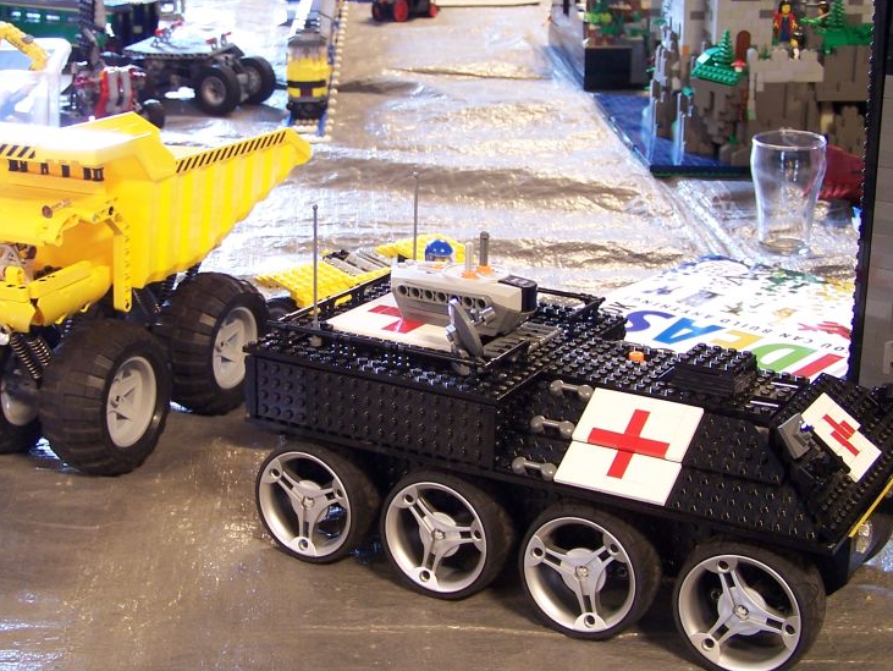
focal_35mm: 56
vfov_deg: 26.1
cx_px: 368
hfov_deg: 34.2
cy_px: 297
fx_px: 1445
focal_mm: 6.7
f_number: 2.8
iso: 80
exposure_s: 1/2
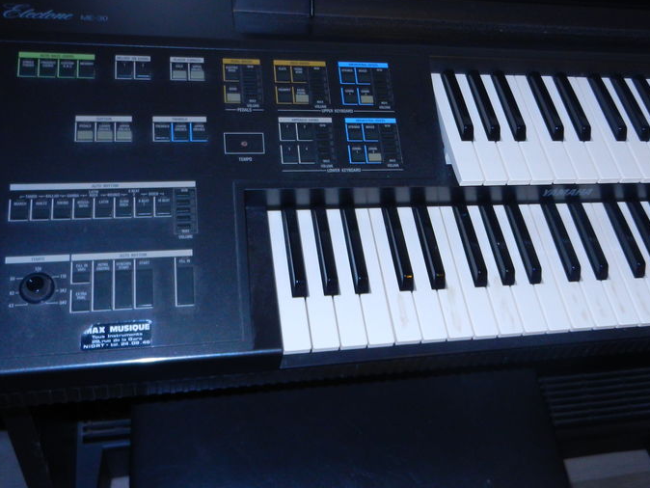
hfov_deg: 43.2
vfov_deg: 33.5
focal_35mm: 43
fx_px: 808
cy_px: 186
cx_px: 436
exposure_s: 1/30
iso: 200
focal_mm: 5.1
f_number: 3.6
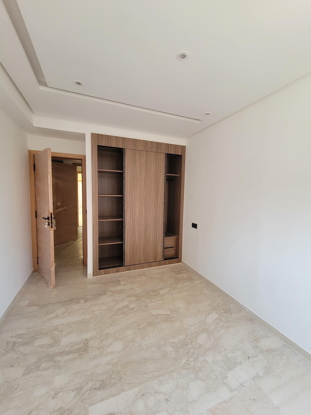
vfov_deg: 106.2
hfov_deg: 89.9
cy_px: 208
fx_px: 156
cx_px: 156
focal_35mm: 13
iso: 200
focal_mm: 2.2
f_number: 2.2
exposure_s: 1/50
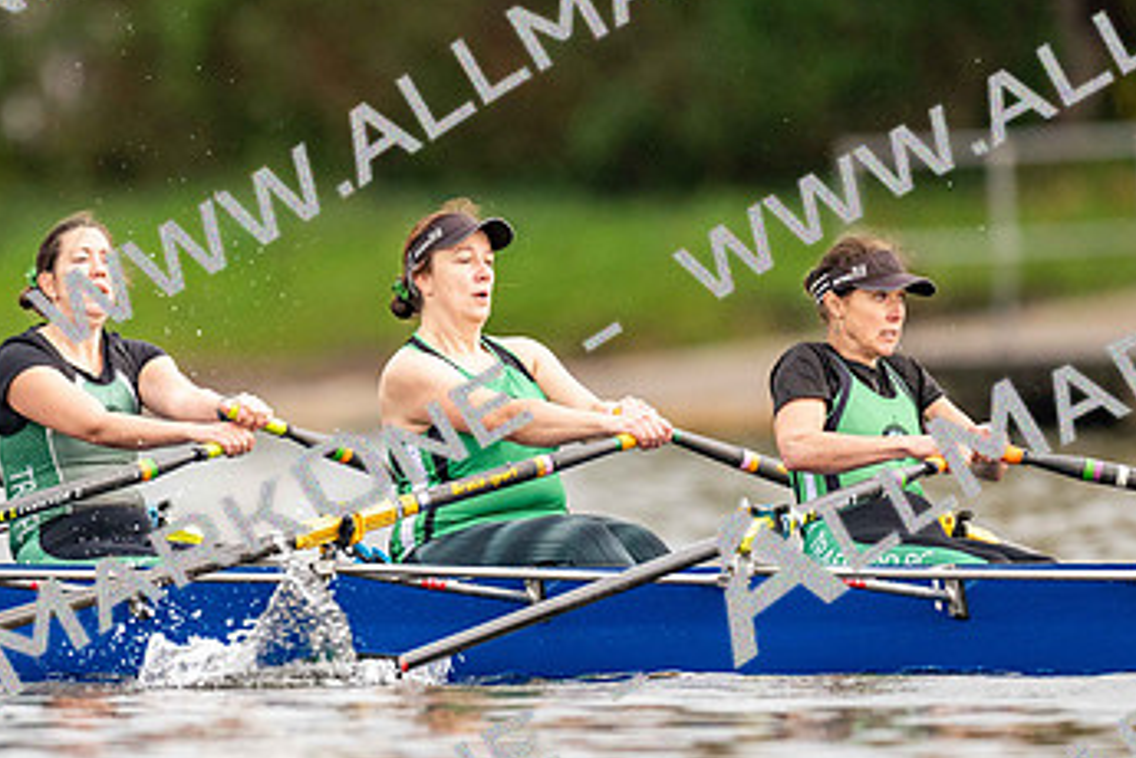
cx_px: 435
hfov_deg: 2.0
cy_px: 354
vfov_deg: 1.4
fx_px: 31869
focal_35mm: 1010
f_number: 4
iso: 2200
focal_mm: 600
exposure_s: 1/2500
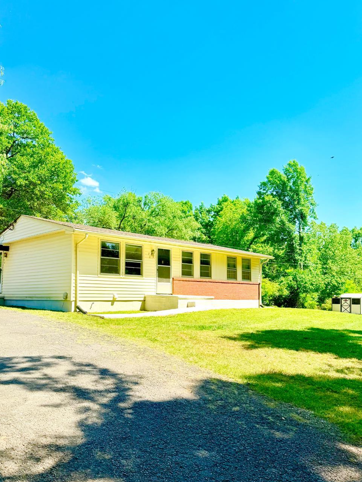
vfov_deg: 63.3
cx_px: 158
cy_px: 268
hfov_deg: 49.6
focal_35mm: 28
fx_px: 390
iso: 80
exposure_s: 1/3425
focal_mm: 6.76
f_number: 1.78
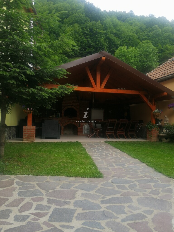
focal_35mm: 30
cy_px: 116
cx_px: 87
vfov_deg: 60.0
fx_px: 201
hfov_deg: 46.8
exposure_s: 1/166
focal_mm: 3.95
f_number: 1.8
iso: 50
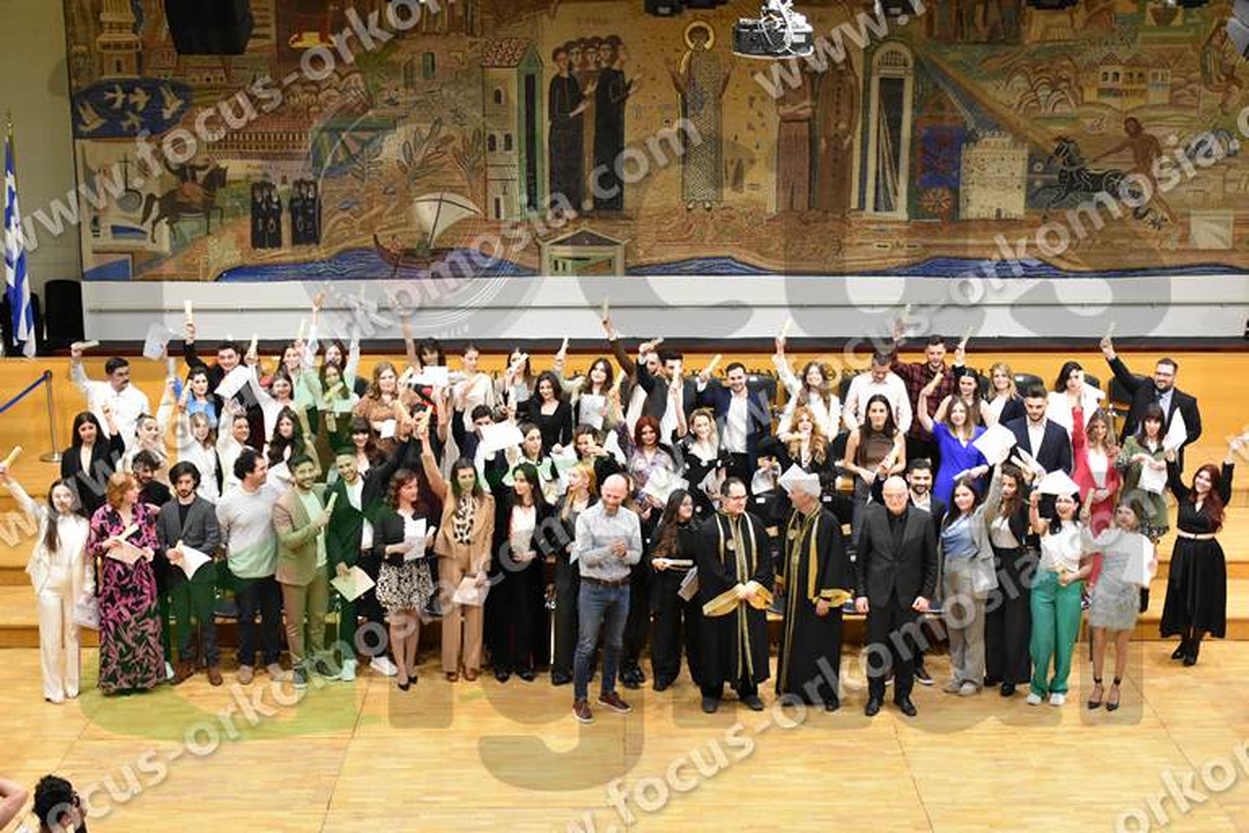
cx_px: 624
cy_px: 416
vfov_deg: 25.8
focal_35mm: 52
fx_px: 1821
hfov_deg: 37.9
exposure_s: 1/100
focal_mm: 35
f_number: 6.3
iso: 5000
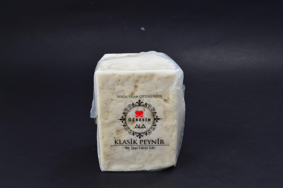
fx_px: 400
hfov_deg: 39.0
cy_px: 94
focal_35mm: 51
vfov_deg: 26.4
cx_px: 142
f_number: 10
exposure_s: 1/50
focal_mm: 34
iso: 100
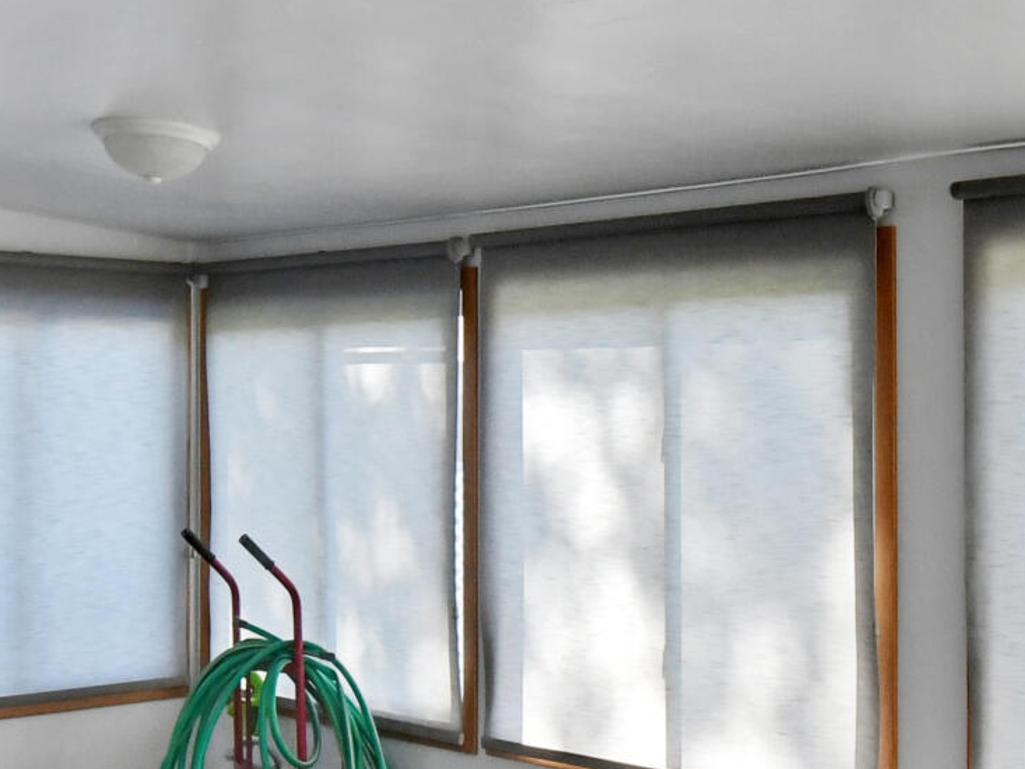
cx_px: 524
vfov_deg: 24.8
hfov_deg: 32.7
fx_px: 1747
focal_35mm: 59
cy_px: 439
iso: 3200
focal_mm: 10
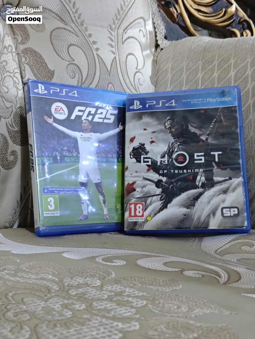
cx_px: 128
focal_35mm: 43
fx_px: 422
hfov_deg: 33.6
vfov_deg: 43.8
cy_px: 170
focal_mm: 4.94
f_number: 1.5
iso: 640
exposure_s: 1/100
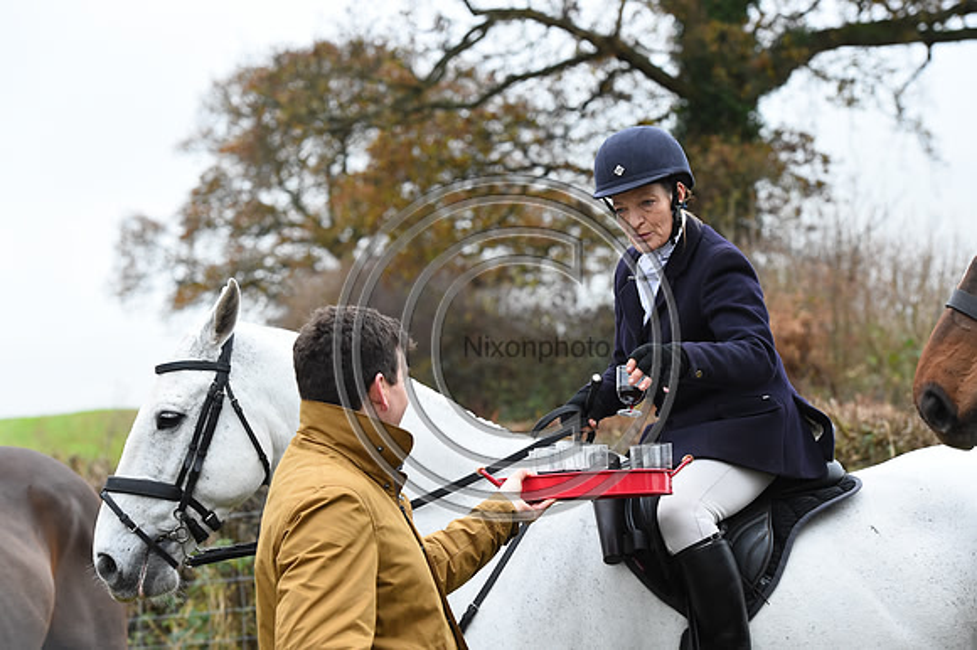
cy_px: 325
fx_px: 2983
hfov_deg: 18.6
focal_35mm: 110
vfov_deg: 12.4
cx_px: 488
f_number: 5.6
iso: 3200
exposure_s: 1/1000
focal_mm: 110
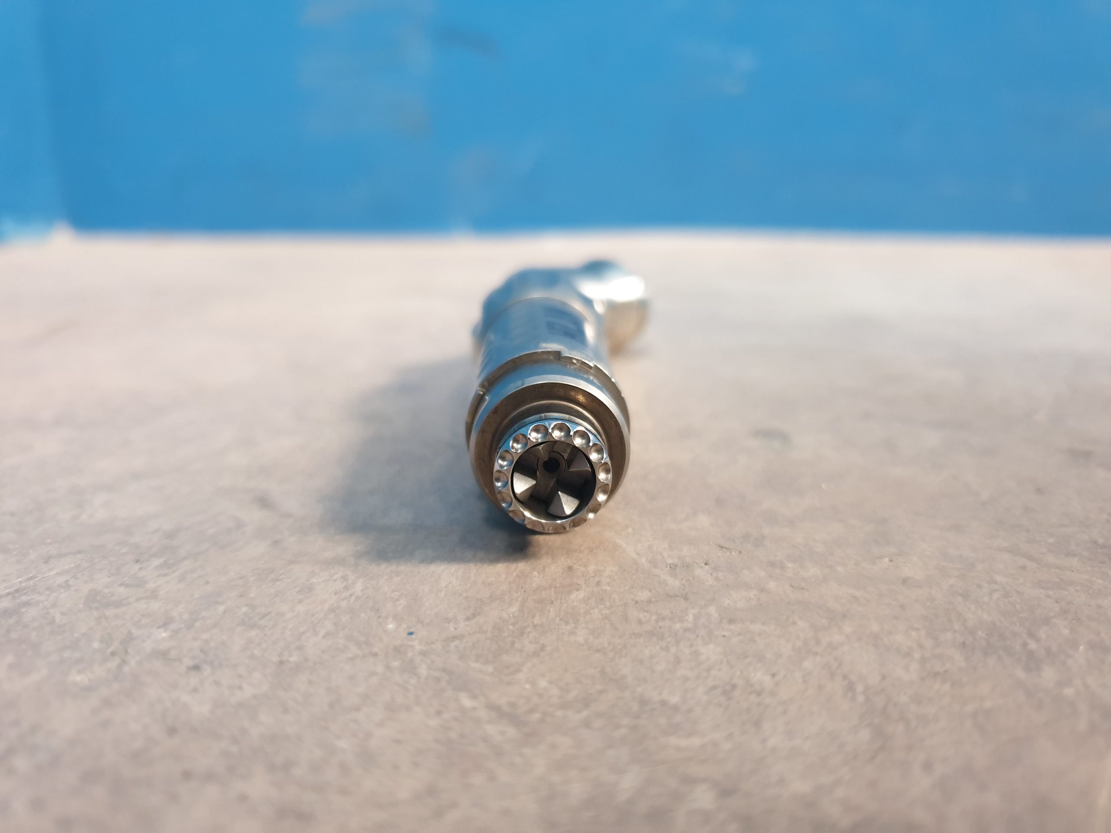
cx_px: 556
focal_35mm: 26
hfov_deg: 67.3
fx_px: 834
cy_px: 416
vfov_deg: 53.1
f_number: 1.5
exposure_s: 1/33
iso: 320
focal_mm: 4.3
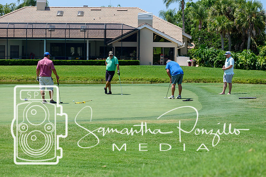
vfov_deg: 10.2
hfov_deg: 15.2
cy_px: 88
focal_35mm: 135
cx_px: 133
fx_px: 998
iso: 200
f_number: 7.1
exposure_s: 1/800
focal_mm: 90
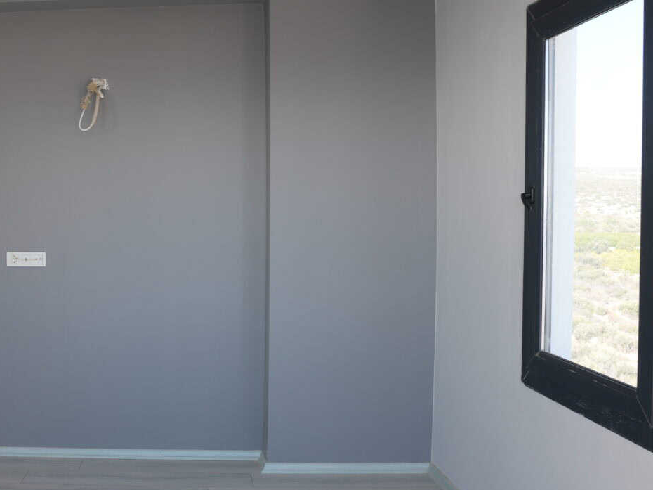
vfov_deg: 39.6
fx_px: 679
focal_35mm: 36
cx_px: 153
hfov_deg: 49.1
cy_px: 244
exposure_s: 1/80
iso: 100
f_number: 4.5
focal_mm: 17
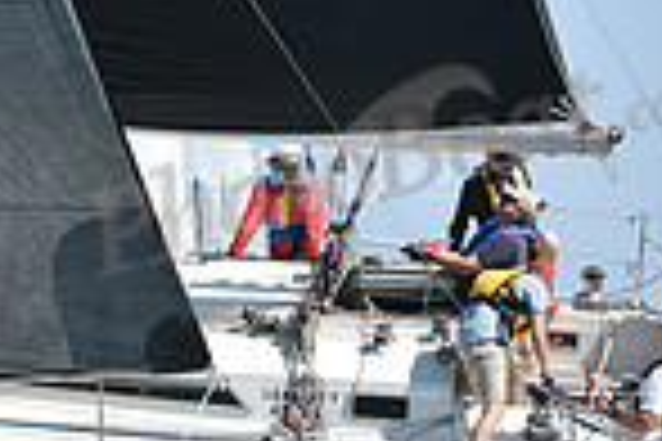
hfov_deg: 6.5
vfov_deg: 4.3
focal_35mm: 316
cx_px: -140
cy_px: -11
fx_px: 5810
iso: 250
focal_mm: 80
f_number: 5
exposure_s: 1/1600
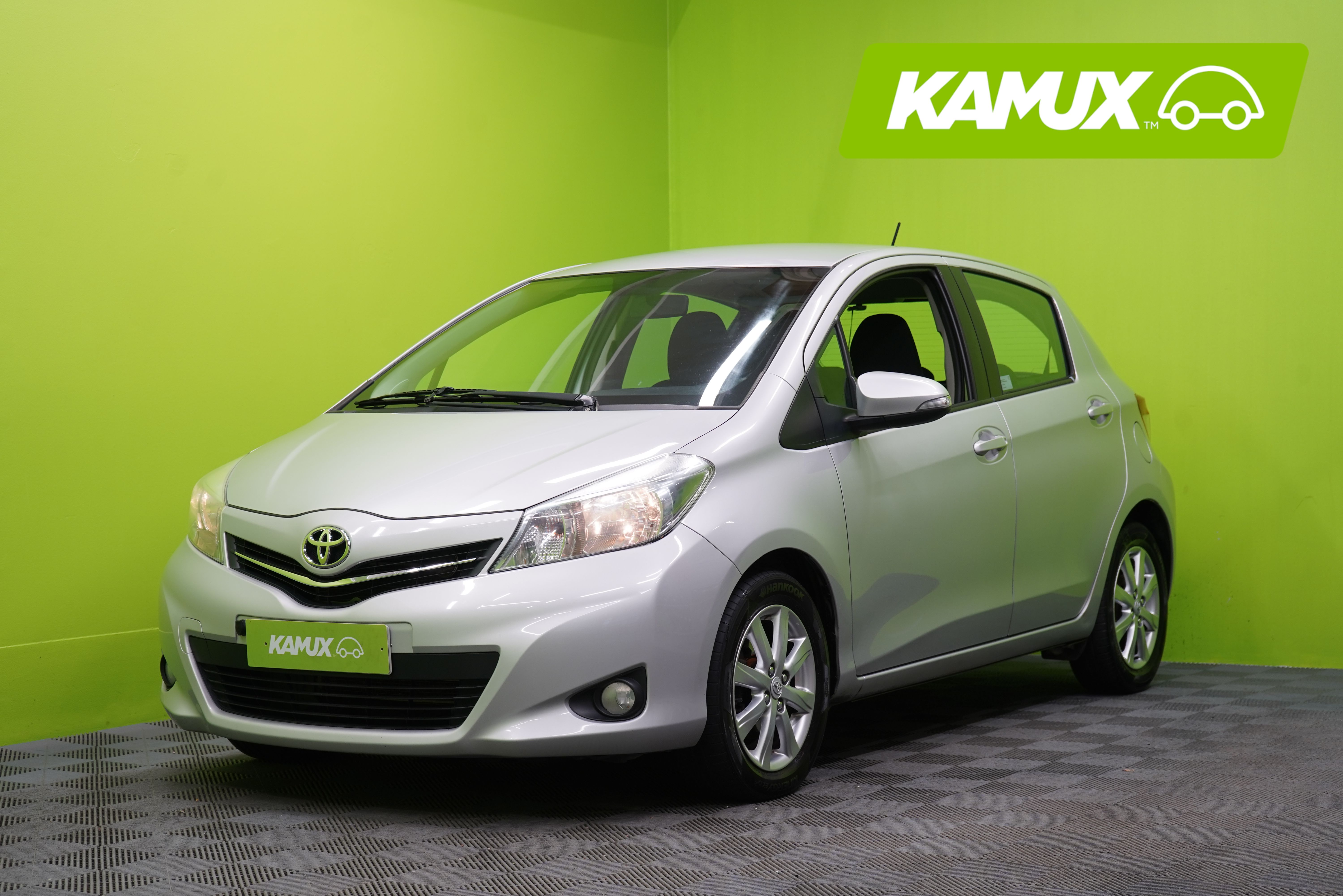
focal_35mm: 63
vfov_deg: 21.6
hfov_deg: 31.9
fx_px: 2350
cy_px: 448
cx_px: 672
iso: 400
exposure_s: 1/30
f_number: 5.6
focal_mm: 63
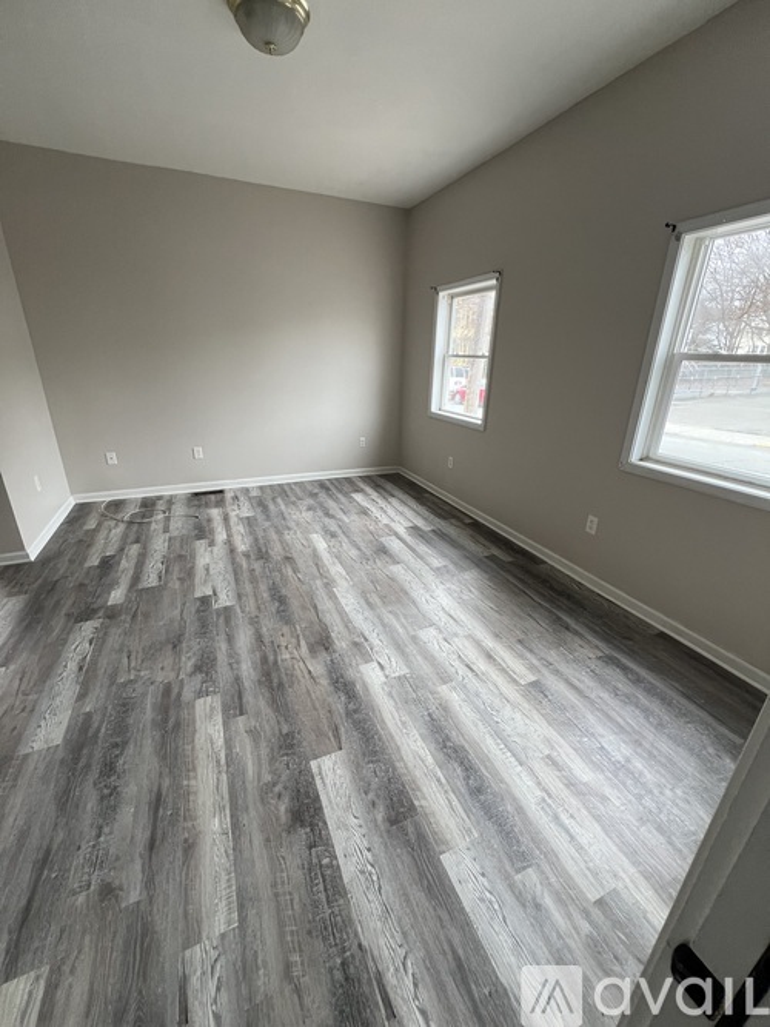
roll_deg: -1.2
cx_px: 385
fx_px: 386
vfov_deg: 106.2
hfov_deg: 89.9
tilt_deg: -19.3
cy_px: 514
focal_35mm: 13
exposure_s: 1/99
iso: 100
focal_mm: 1.57
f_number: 1.8
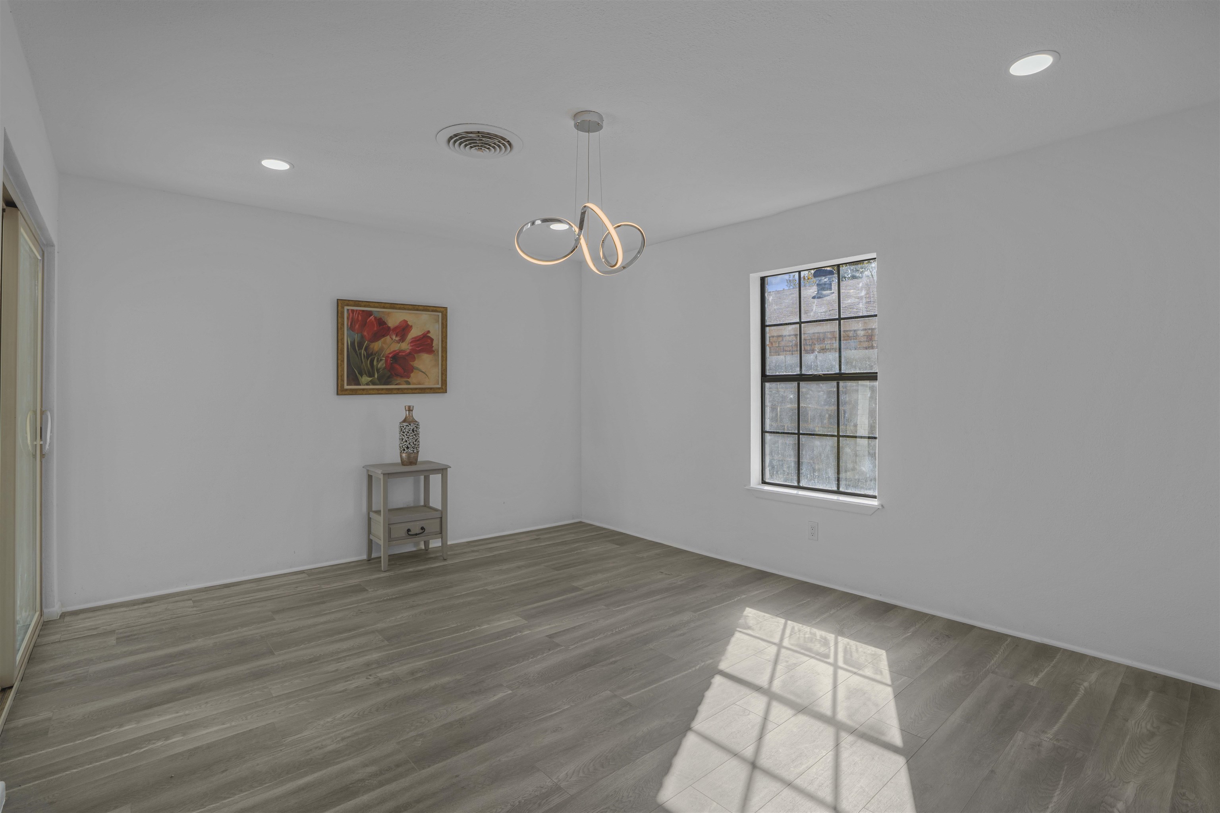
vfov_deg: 73.7
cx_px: 610
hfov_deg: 96.7
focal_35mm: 16
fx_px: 542
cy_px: 406
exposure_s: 1/20
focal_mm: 16
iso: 200
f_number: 9
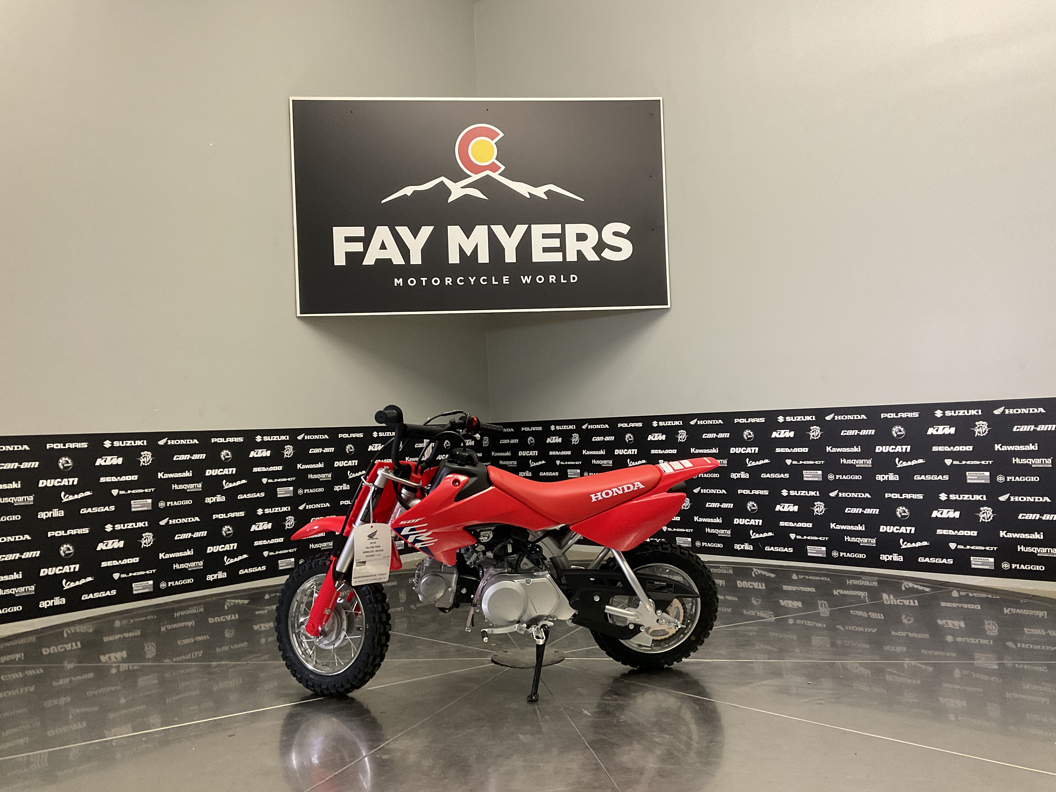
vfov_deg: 48.2
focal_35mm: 29
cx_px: 528
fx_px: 885
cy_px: 396
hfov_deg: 61.7
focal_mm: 3
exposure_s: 1/60
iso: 160
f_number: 1.8
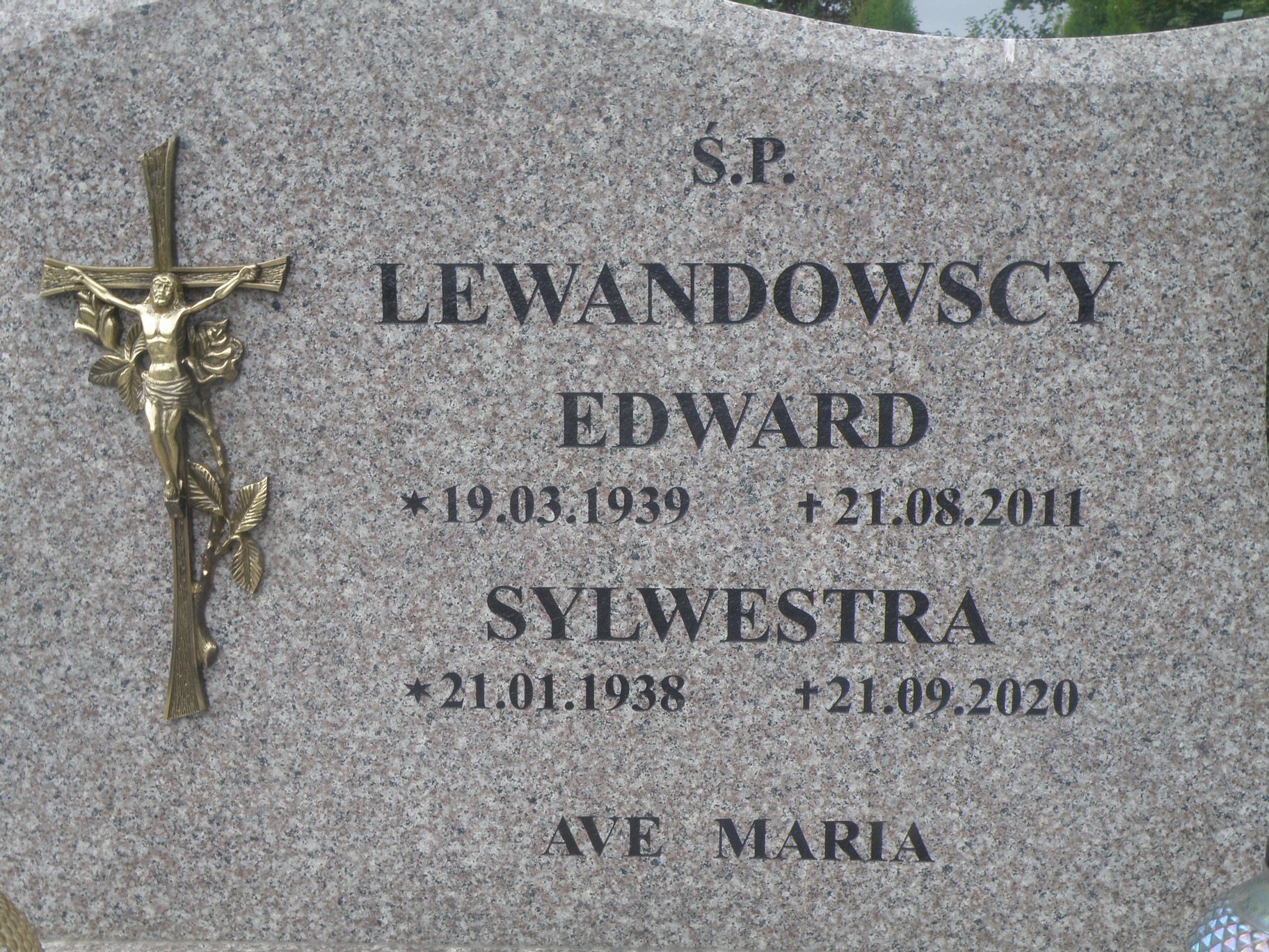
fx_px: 1503
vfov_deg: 35.1
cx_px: 634
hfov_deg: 45.8
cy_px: 476
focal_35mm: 41
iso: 64
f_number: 5.6
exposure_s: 1/160
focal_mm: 7.32
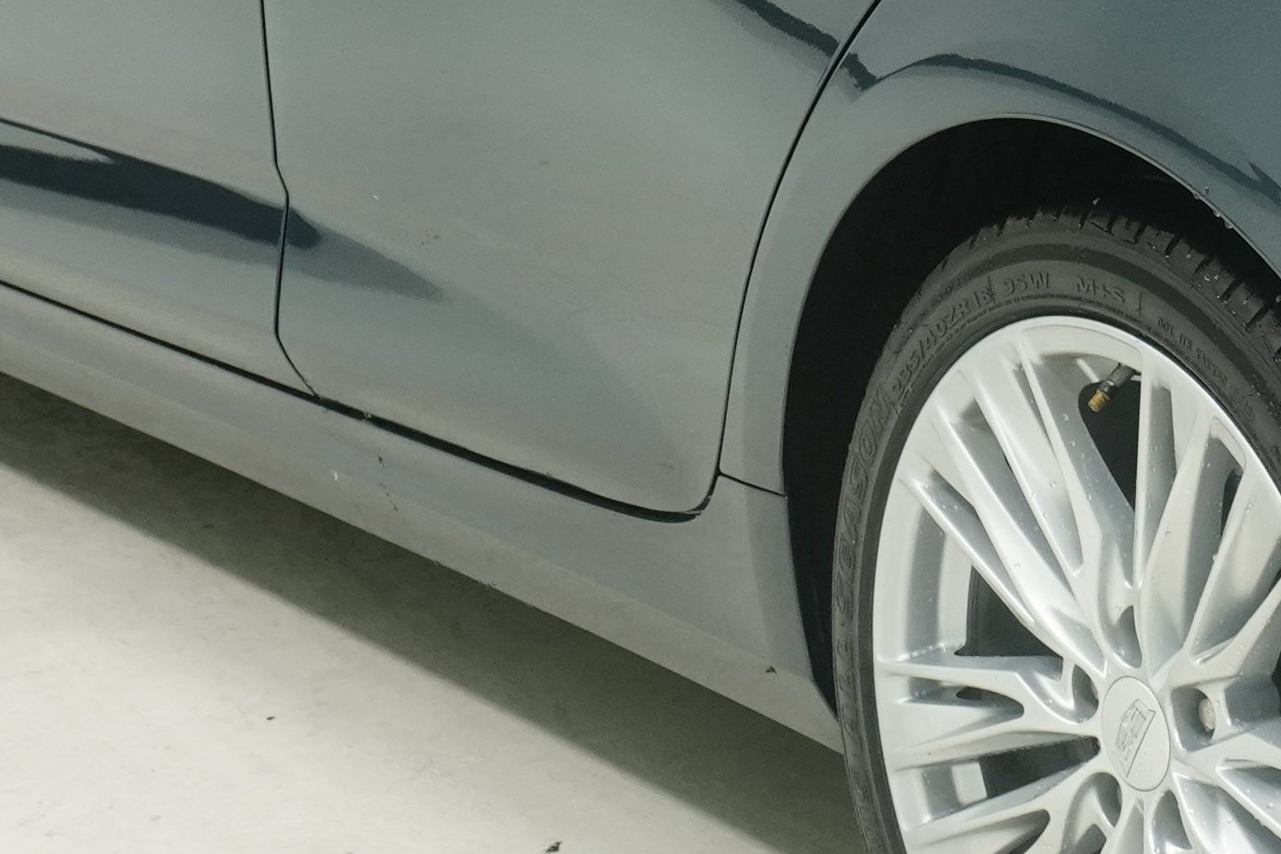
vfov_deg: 10.1
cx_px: 1732
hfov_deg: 14.5
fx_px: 4804
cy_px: 54
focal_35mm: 135
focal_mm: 24
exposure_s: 1/200
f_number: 5.6
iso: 1000
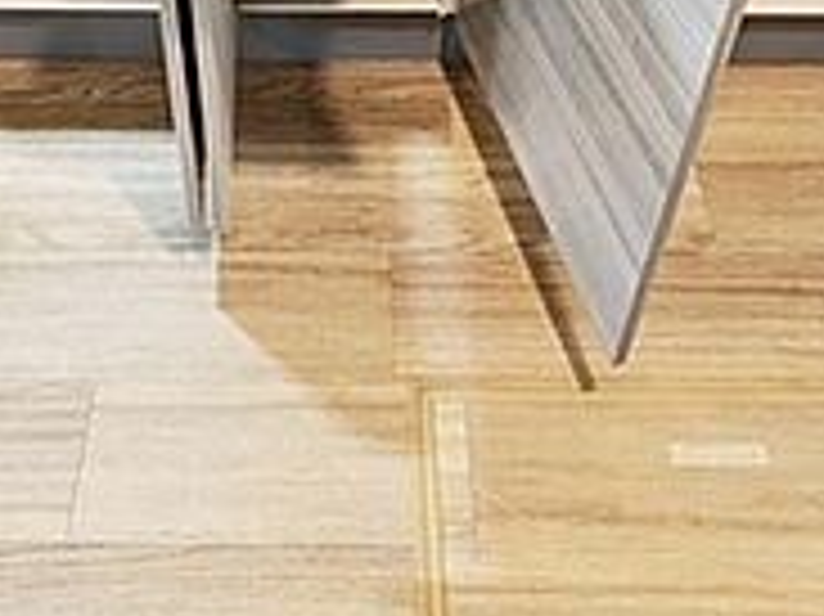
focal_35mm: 46
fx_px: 1094
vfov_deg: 26.6
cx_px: 338
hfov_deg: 41.1
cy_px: -189
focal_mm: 1.83
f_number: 2.2
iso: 194
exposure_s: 1/33.3
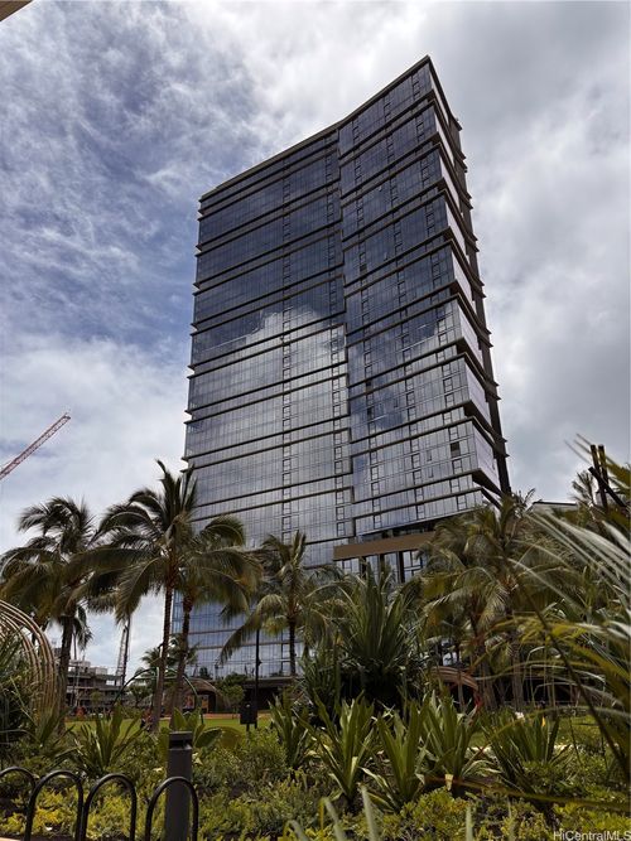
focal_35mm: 26
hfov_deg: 53.0
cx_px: 316
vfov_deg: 67.3
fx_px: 632
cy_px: 420
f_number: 1.6
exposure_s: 1/6711
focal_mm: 5.96
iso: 50
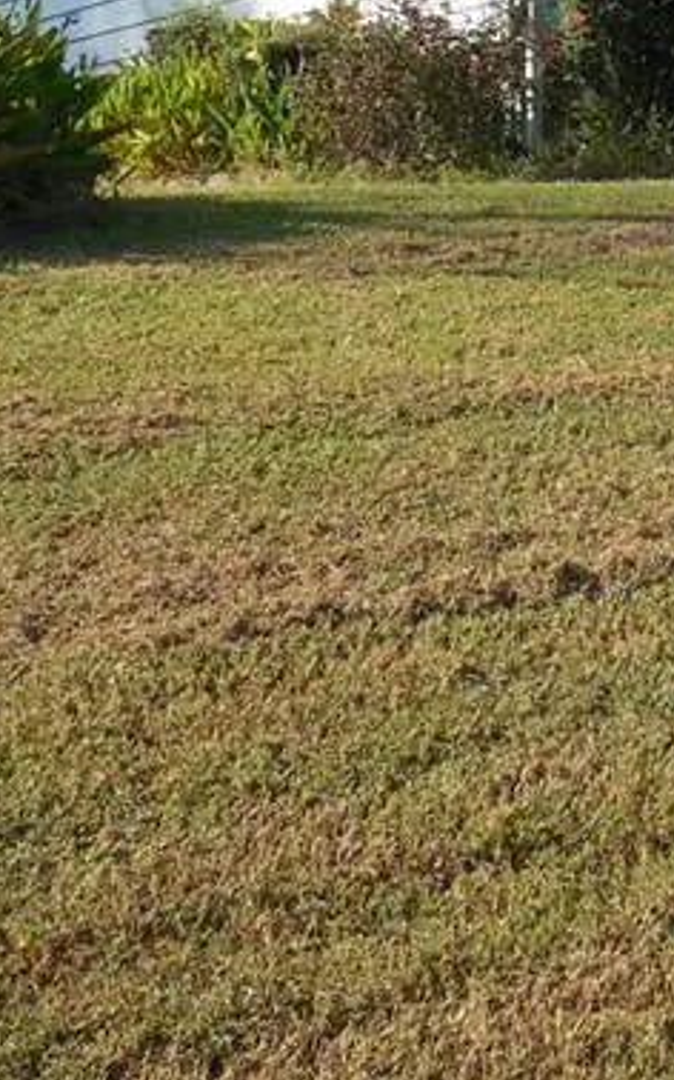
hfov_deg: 13.4
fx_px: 2618
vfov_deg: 22.5
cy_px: 40
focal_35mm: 89
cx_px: 1171
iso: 125
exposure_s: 1/640
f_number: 3.6
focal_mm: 5.6
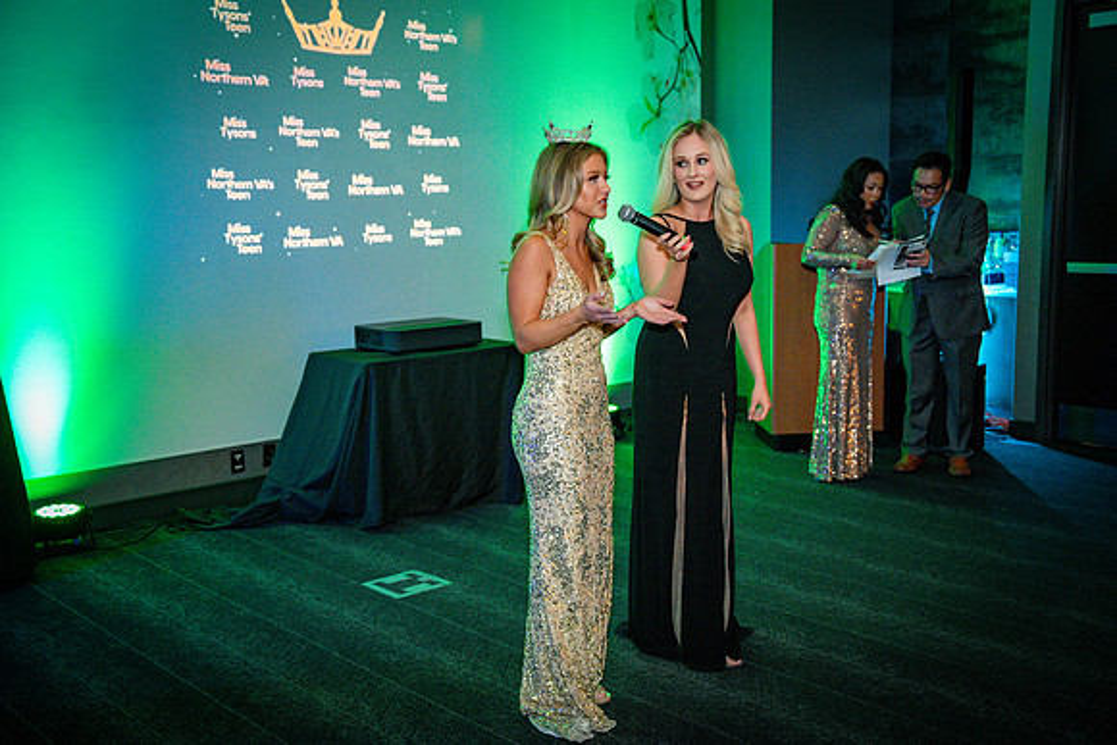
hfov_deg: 48.4
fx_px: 1241
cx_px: 558
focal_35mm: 40
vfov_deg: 33.4
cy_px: 372
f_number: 2.8
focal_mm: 40
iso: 3200
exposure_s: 1/125
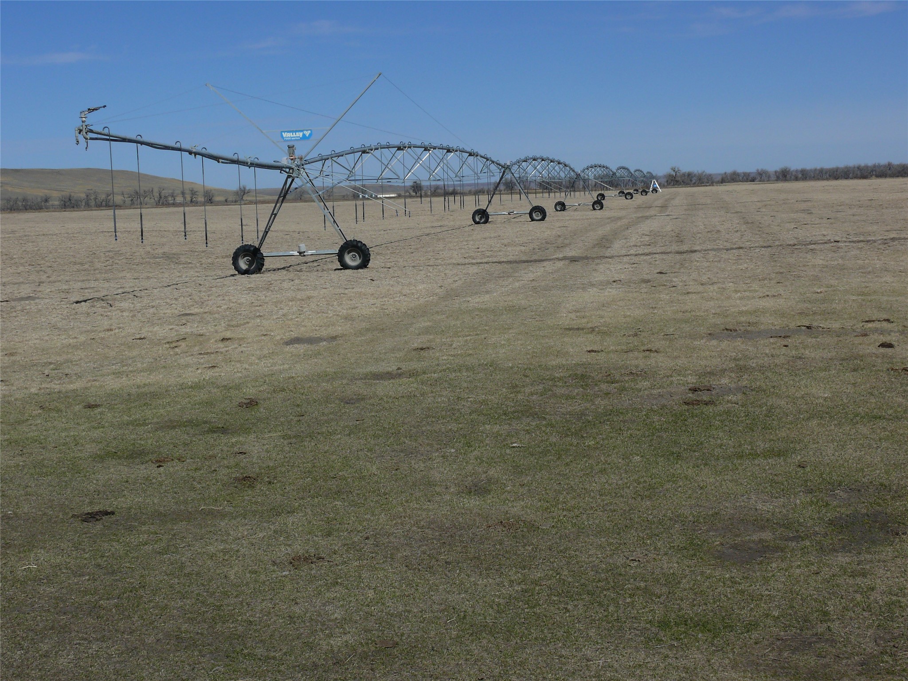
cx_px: 454
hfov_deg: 31.2
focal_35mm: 62
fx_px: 1626
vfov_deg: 23.7
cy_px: 340
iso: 100
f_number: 8
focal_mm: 13.1
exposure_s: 1/800
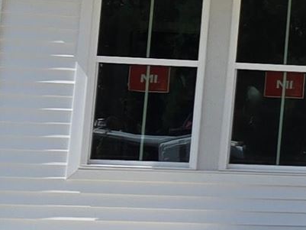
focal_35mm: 176
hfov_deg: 9.1
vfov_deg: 8.4
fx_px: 1556
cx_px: 915
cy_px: -2
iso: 25
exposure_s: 1/2708
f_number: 1.8
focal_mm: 5.4
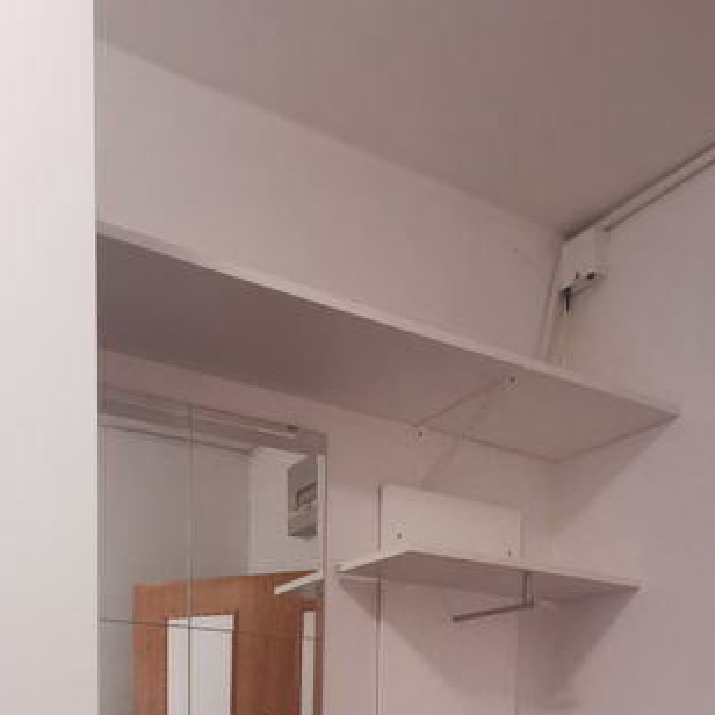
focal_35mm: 39
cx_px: 230
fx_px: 911
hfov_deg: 42.2
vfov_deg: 33.4
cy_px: 891
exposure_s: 1/33.3
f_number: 2.2
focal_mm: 2.26
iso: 400
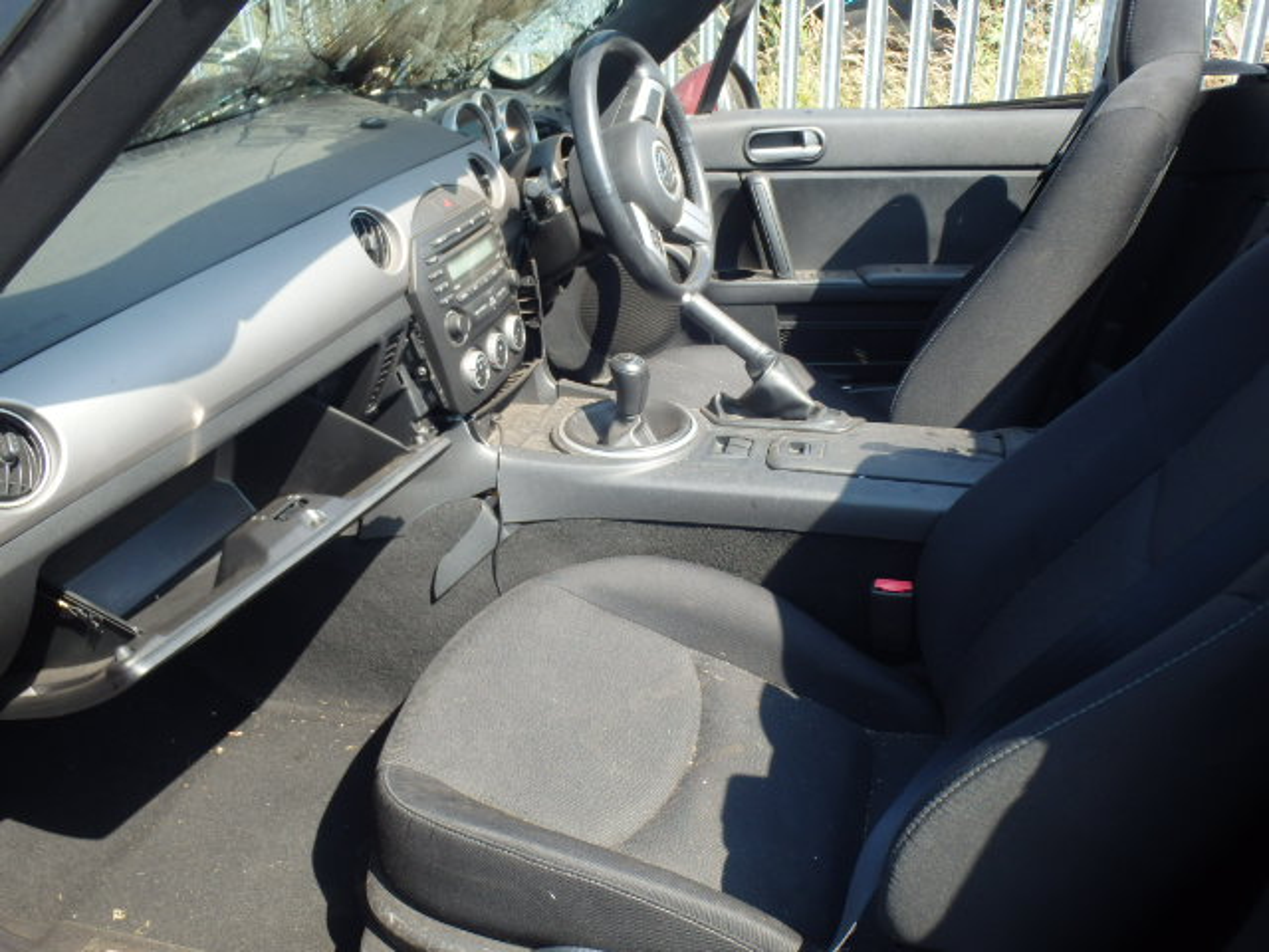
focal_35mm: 28
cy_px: 476
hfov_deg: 63.4
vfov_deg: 49.7
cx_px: 634
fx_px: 1026
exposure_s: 1/160
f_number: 3.9
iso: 125
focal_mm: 5
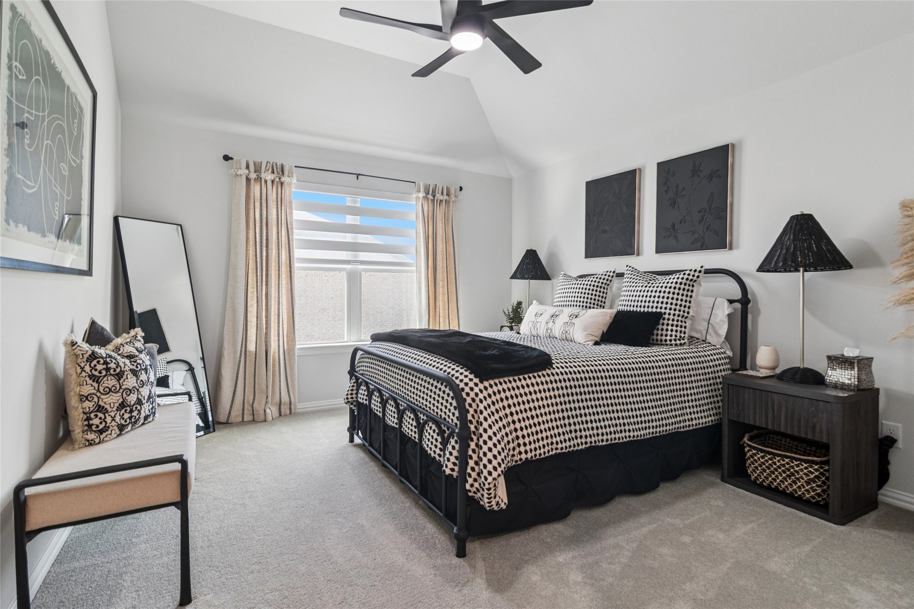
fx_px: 419
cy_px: 304
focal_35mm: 16
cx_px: 457
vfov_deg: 72.0
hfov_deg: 95.0
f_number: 8
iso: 200
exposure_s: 1/10
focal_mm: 11
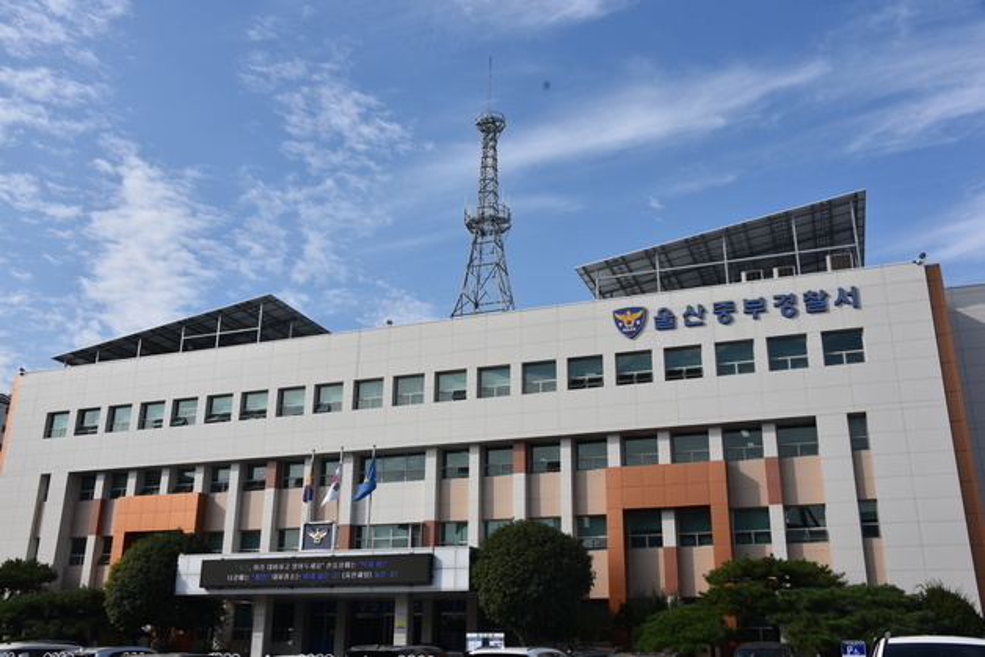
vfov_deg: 38.9
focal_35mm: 34
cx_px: 492
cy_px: 328
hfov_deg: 55.8
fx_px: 930
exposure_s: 1/500
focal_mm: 34
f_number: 11
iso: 200
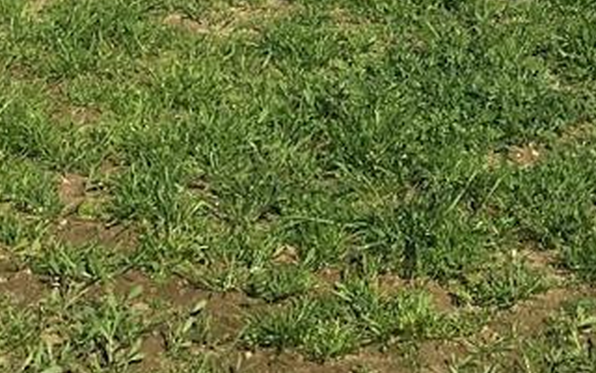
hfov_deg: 14.4
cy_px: -539
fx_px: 2339
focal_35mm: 144
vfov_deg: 8.3
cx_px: 544
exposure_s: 1/2262
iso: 25
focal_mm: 4.15
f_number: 2.2
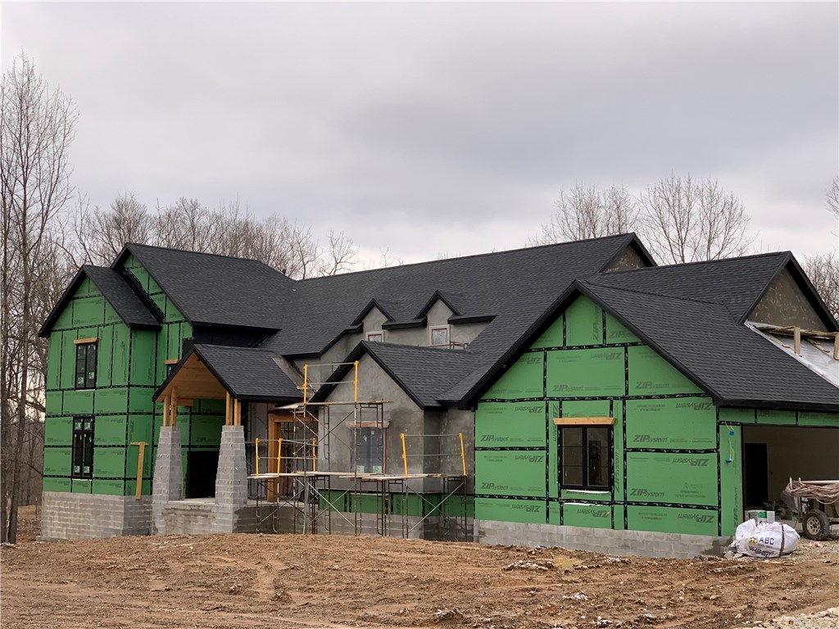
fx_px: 1260
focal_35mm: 52
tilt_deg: +5.7
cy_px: 314
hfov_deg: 36.8
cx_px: 420
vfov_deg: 28.0
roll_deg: -1.1
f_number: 2.4
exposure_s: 1/122
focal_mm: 6
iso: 32
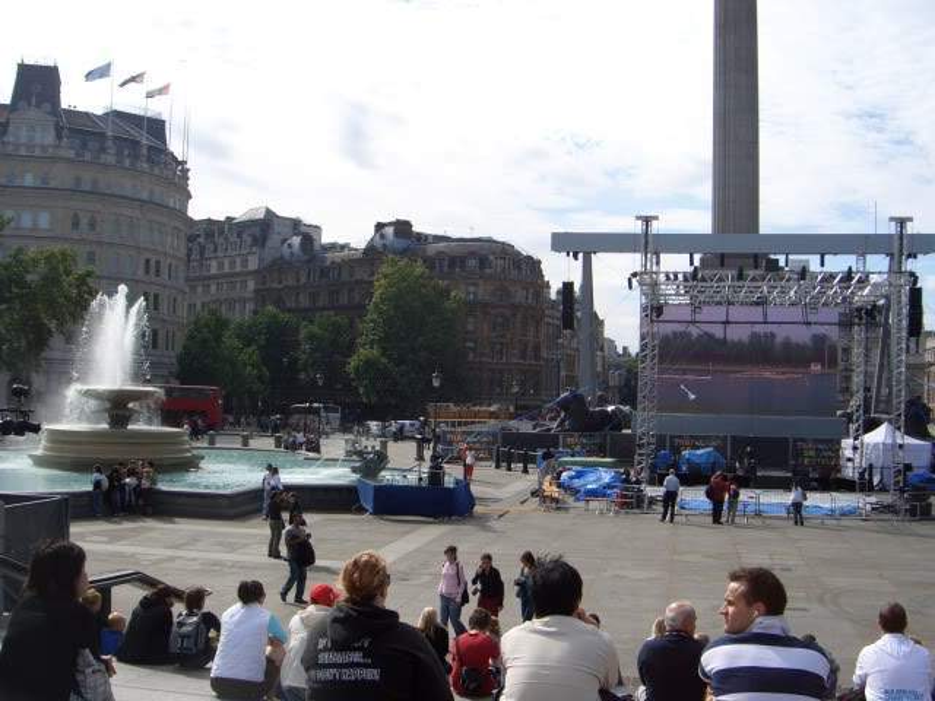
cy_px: 350
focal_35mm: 39
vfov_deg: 36.8
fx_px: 1053
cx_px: 468
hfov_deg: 47.9
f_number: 4.8
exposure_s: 1/500
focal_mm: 8
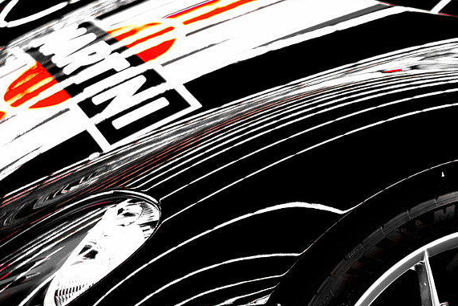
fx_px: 1247
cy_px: 135
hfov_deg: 20.8
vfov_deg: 14.0
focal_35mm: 98
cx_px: 261
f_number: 1.4
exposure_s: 1/40
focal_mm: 35
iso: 125
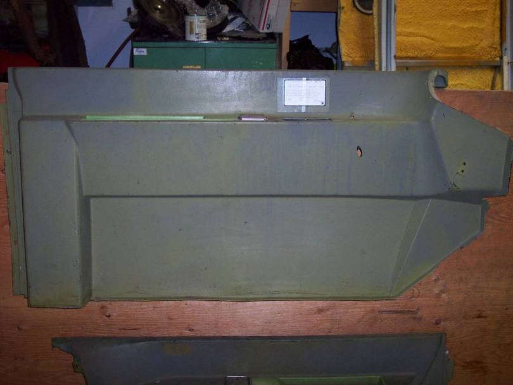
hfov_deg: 49.0
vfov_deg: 37.7
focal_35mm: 38
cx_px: 256
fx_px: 563
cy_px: 192
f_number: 2.8
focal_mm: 8
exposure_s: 1/30
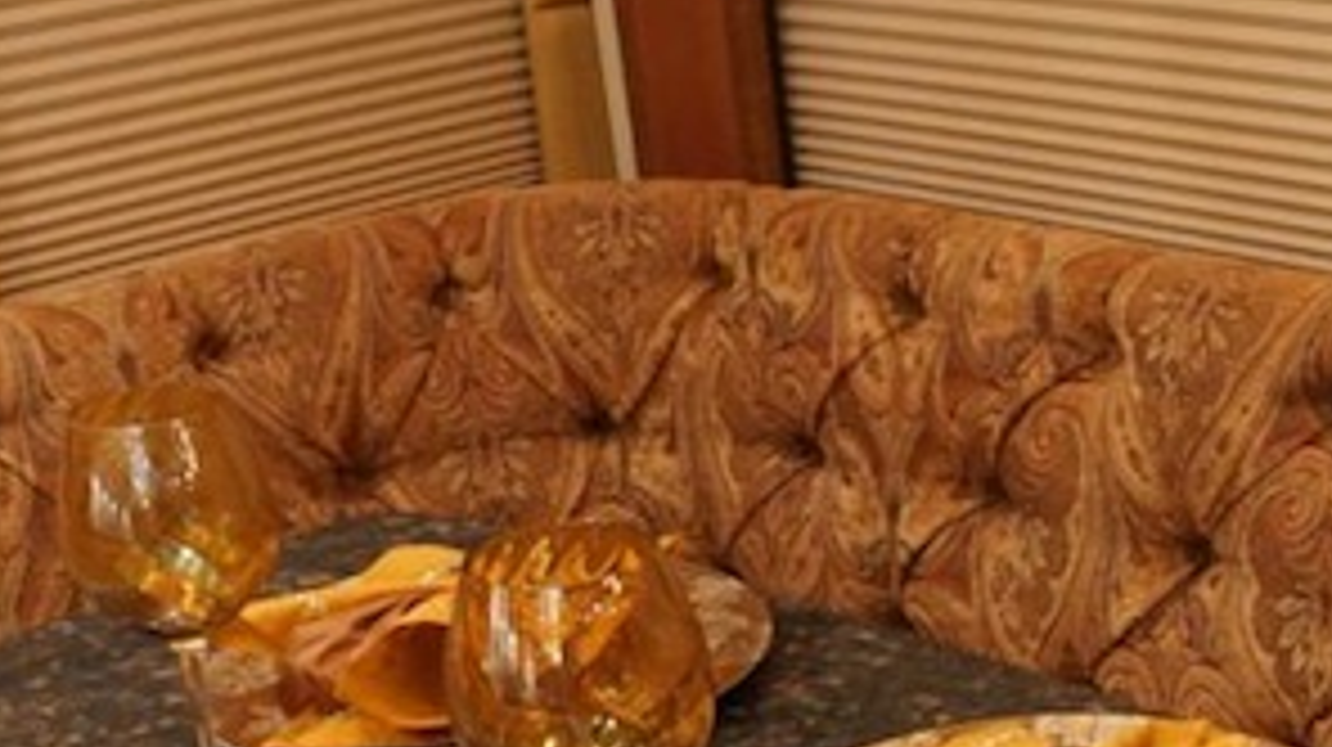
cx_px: 1044
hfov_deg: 30.4
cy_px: 914
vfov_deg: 16.9
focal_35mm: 68
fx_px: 2400
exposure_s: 1/1.25
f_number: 11
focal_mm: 16
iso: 800
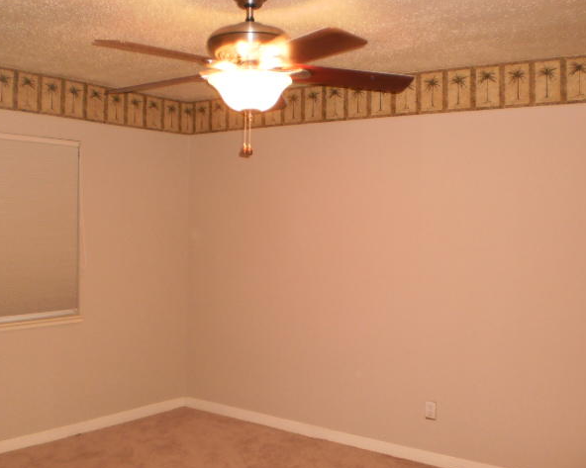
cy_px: 235
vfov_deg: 39.1
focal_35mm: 38
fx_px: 659
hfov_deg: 47.9
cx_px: 307
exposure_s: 1/30
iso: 250
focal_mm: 6.3
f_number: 3.1
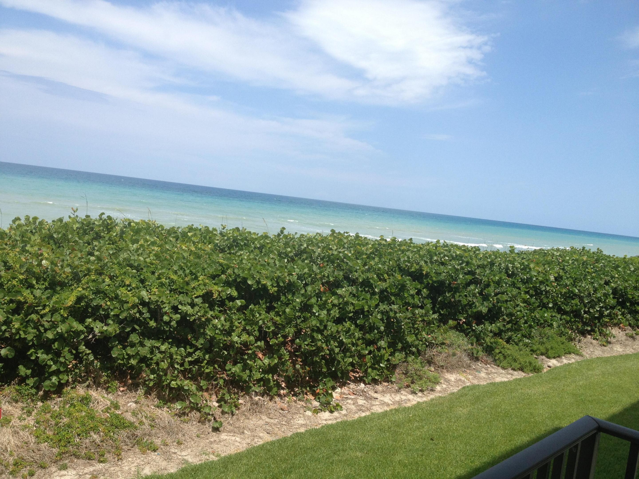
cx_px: 320
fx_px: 646
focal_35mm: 35
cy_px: 240
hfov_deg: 52.6
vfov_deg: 40.7
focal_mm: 4.28
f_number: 2.4
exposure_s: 1/1842
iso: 50
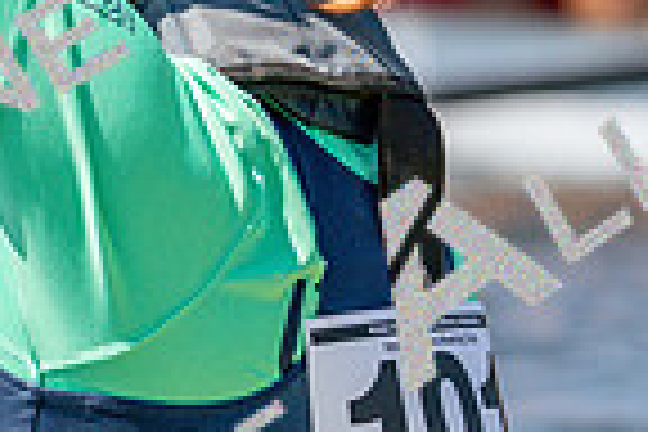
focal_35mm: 999
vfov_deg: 1.4
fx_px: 17981
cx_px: -4
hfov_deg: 2.1
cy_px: -34
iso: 320
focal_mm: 248
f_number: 5.6
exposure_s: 1/2000
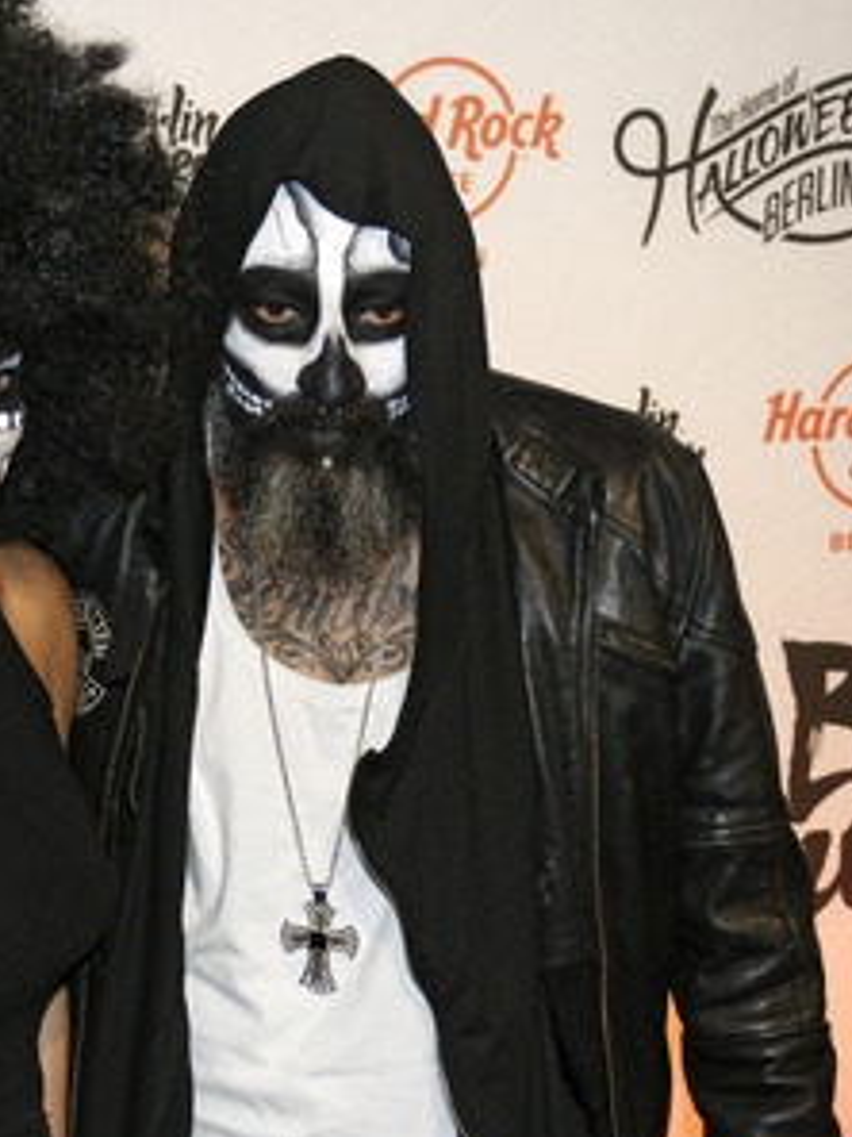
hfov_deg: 12.2
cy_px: 572
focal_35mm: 121
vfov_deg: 16.3
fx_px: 3962
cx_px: 150
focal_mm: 55
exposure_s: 1/400
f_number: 5.6
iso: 1000
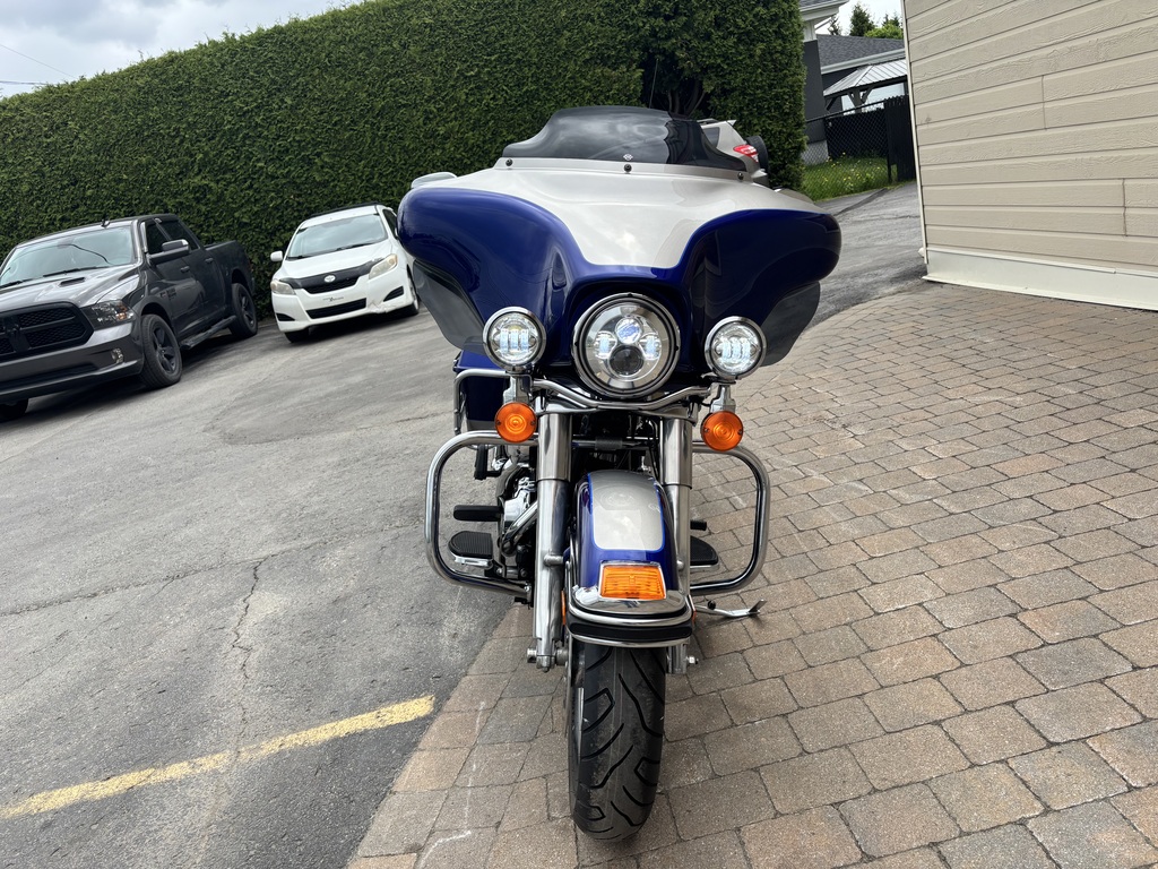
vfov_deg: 53.1
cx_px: 579
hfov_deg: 67.3
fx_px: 870
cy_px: 434
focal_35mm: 26
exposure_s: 1/1381
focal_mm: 5.96
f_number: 1.6
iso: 50
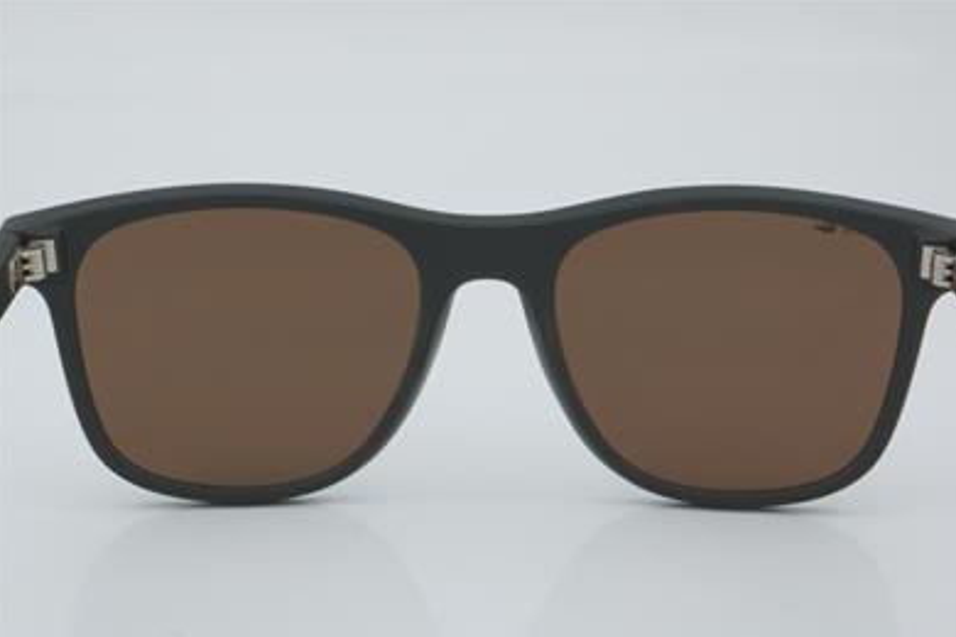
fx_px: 2244
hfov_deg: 24.0
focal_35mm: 85
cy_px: 321
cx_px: 485
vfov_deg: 16.2
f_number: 32
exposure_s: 1/4
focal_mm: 55
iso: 100
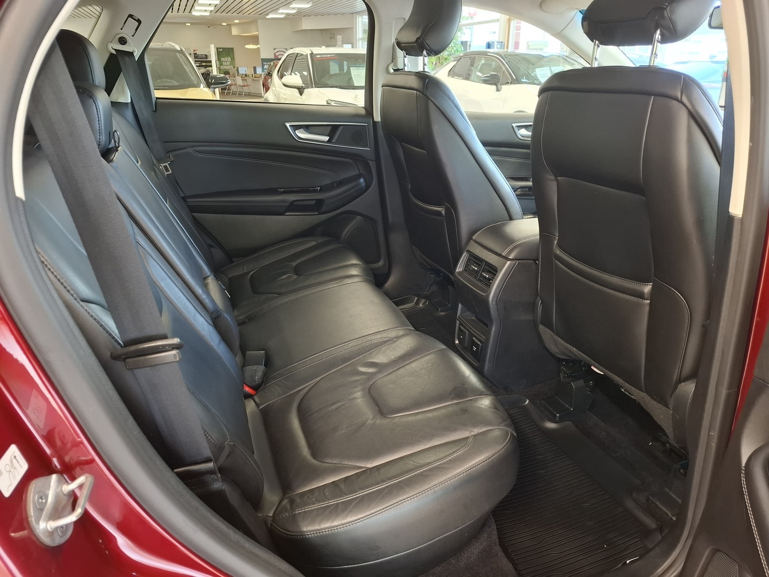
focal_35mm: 23
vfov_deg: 58.9
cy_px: 288
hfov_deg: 73.9
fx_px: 511
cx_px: 384
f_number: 1.8
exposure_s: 1/33
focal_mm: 5.54
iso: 400
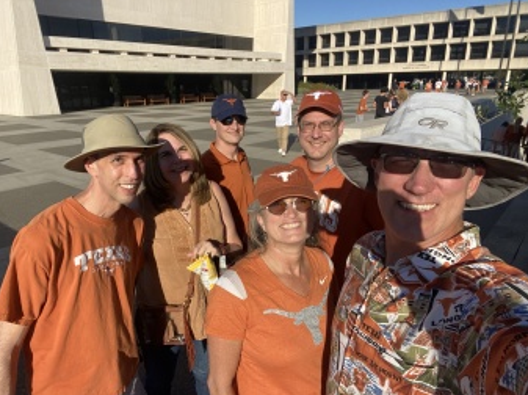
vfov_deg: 54.7
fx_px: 381
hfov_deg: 69.4
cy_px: 213
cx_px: 246
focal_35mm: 25
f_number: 2.2
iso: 25
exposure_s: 1/1080
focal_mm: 2.71
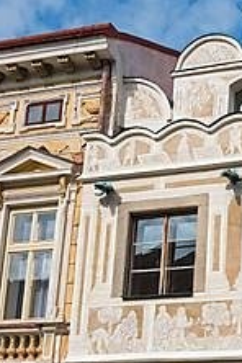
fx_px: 655
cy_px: 278
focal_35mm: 65
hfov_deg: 19.3
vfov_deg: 30.4
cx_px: 317
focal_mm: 24
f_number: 8
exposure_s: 1/250
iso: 100
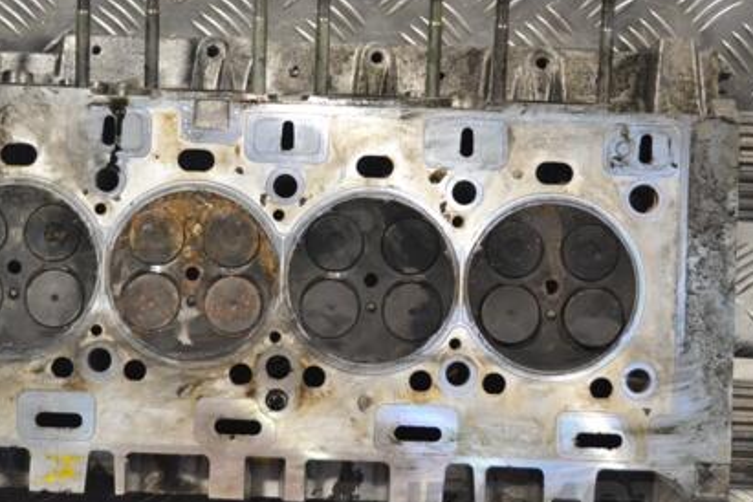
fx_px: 1605
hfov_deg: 26.4
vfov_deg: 17.8
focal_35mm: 77
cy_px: 266
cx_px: 300
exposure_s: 1/400
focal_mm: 35
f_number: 5.6
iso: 3200
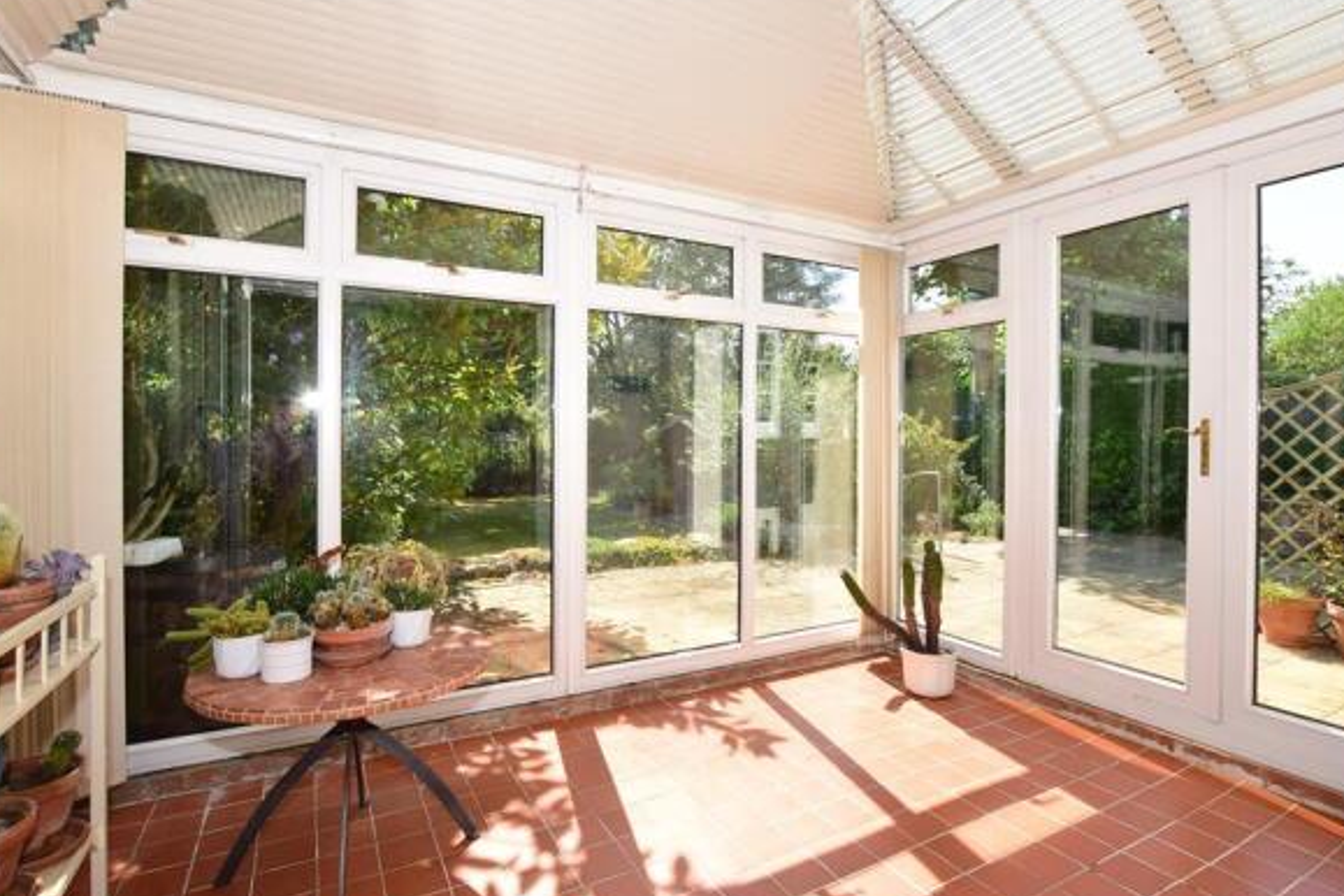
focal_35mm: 17
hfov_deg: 93.3
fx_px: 635
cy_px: 435
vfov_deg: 70.4
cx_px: 692
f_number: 13
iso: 400
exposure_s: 1/200
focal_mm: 10
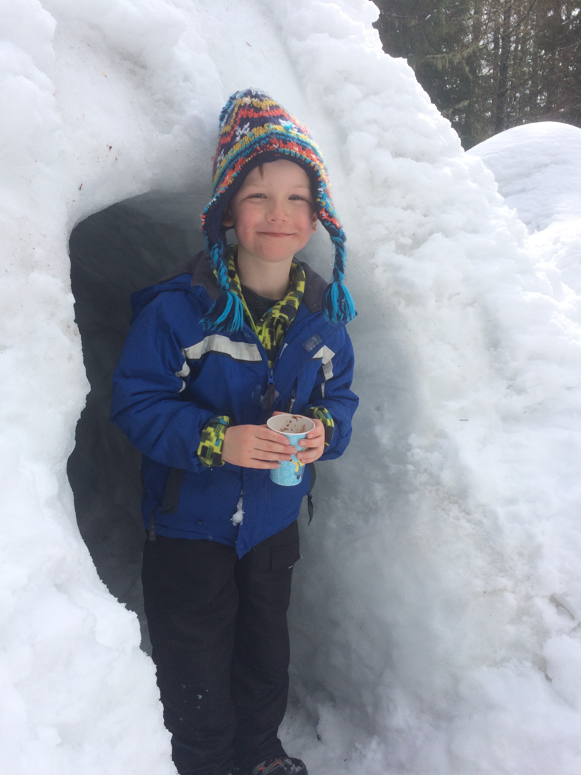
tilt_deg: -11.8
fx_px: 649
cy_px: 388
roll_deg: +0.1
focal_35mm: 29
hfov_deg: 48.2
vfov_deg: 61.7
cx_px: 290
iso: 32
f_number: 2.2
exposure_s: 1/1208
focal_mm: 4.15
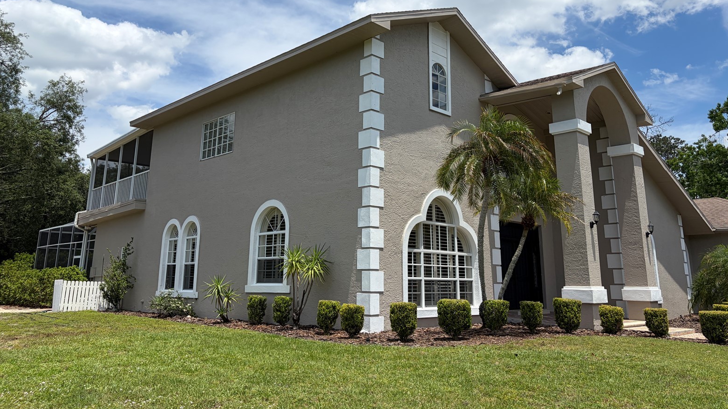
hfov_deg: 66.1
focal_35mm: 29
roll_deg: +1.3
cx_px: 369
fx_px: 560
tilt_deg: +14.9
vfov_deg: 39.7
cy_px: 140
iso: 50
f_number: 1.6
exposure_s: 1/5348
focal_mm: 5.96
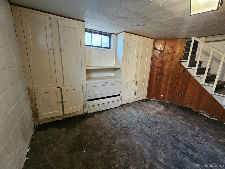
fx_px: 84
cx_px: 112
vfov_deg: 89.9
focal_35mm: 13
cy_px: 84
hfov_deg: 106.2
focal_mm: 2.2
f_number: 2.2
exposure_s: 1/30
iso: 400
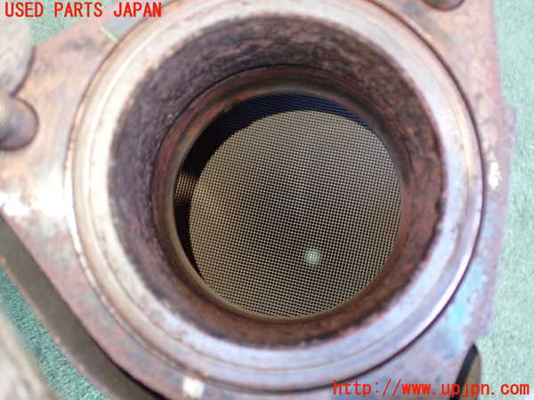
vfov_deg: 46.8
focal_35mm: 30
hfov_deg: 60.0
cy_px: 200
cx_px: 267
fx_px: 463
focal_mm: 5.4
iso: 800
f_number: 2.3
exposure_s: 1/80
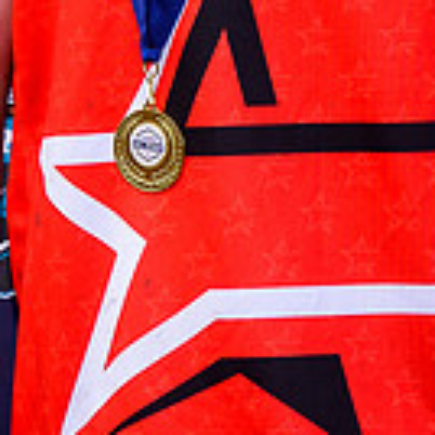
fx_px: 6099
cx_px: 248
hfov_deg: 4.1
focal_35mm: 429
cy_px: -100
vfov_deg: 4.1
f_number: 5.6
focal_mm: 50
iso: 100
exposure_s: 1/160
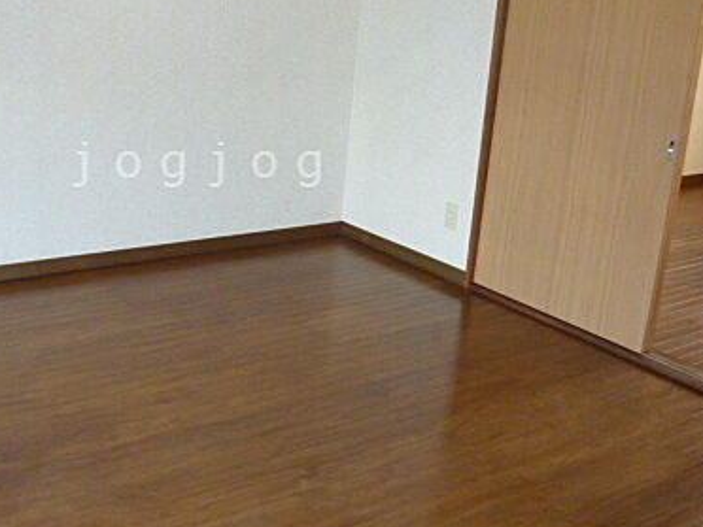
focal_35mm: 43
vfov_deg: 33.2
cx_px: 202
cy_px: 164
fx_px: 873
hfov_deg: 42.9
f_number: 3.3
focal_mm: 4.1
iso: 320
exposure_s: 1/30
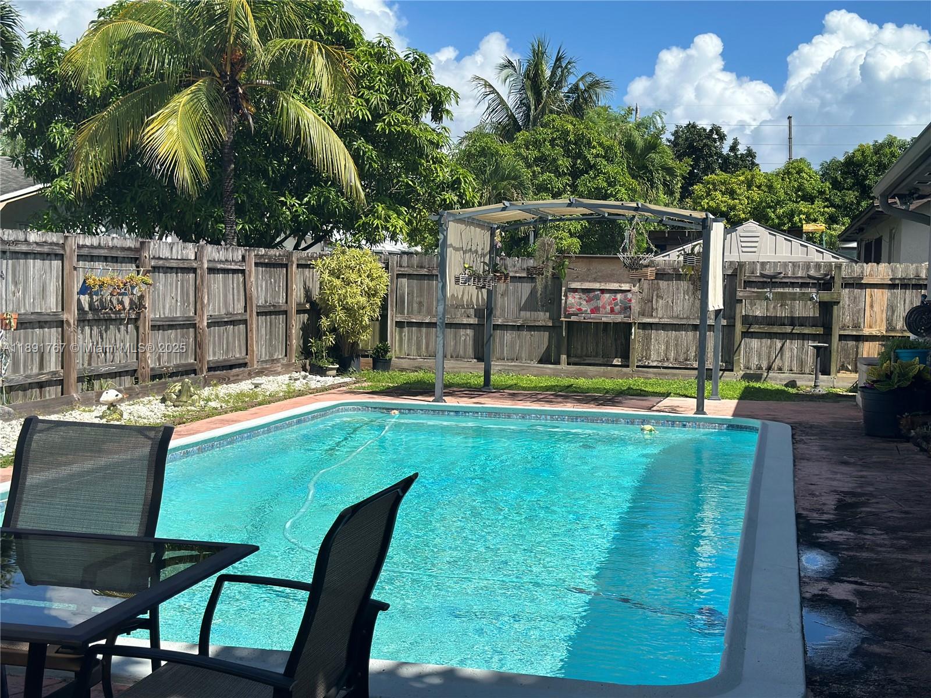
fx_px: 1291
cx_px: 466
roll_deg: -2.1
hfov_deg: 39.7
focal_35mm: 48
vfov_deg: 30.3
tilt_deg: -2.9
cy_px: 349
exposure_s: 1/7092
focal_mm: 6.86
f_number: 1.78
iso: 100
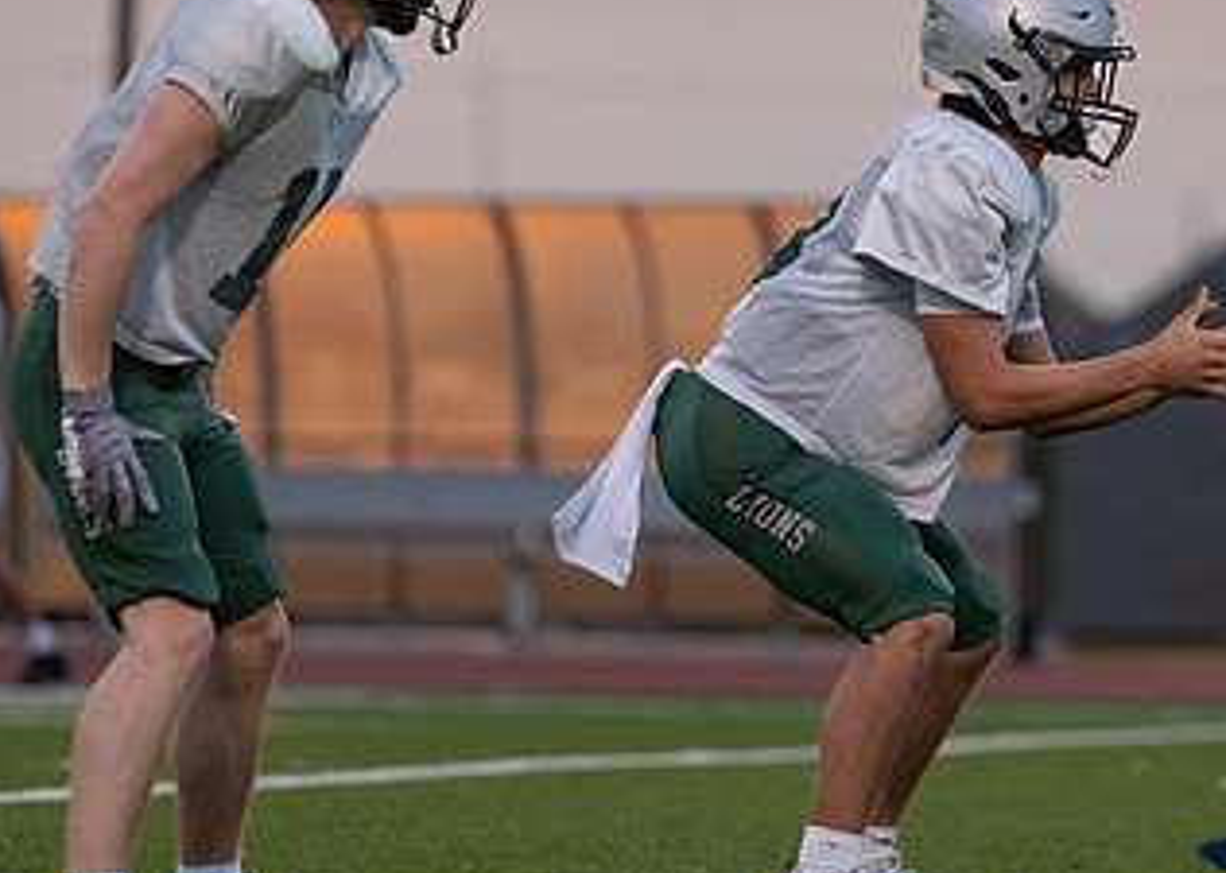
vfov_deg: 3.4
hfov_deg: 4.8
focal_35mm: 417
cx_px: 855
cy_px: 304
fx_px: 14504
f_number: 2.8
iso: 1000
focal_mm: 185
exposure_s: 1/1250
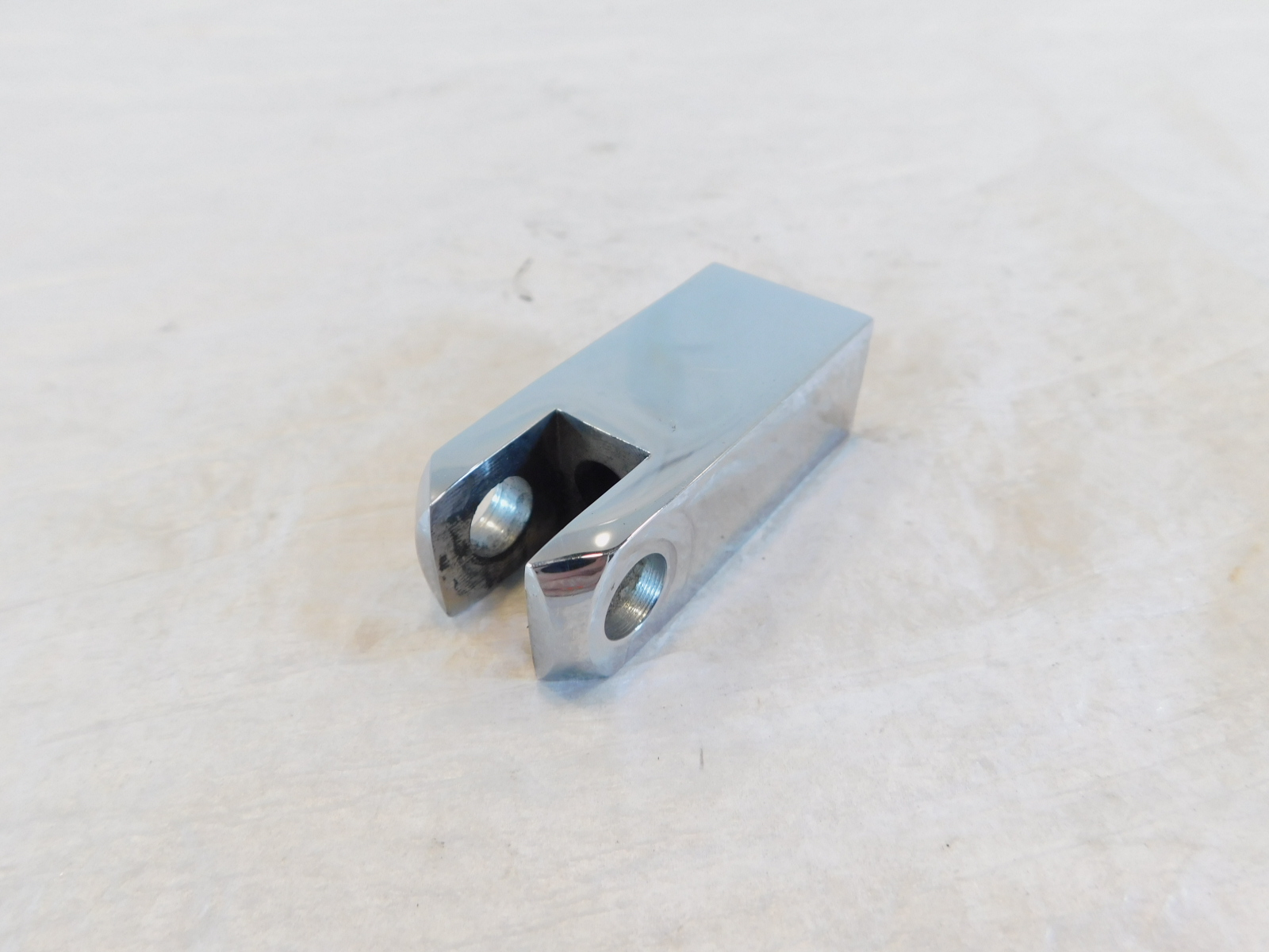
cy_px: 476
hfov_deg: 73.9
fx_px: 843
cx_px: 634
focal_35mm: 23
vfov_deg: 58.9
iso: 160
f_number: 3
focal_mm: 4
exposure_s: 1/30
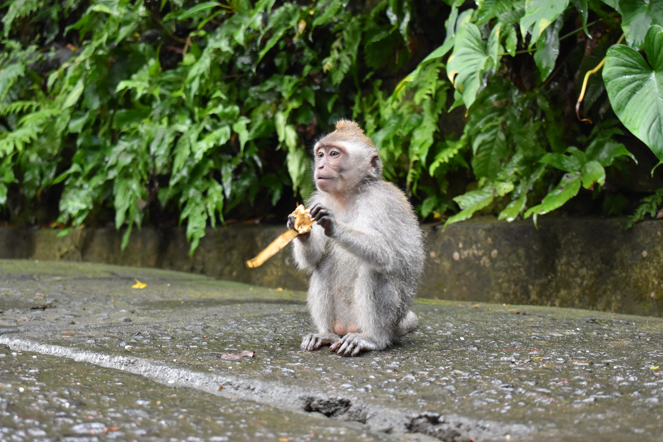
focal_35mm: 72
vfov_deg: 18.9
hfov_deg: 28.1
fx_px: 1326
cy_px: 221
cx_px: 332
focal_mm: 48
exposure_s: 1/60
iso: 1100
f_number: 5.3
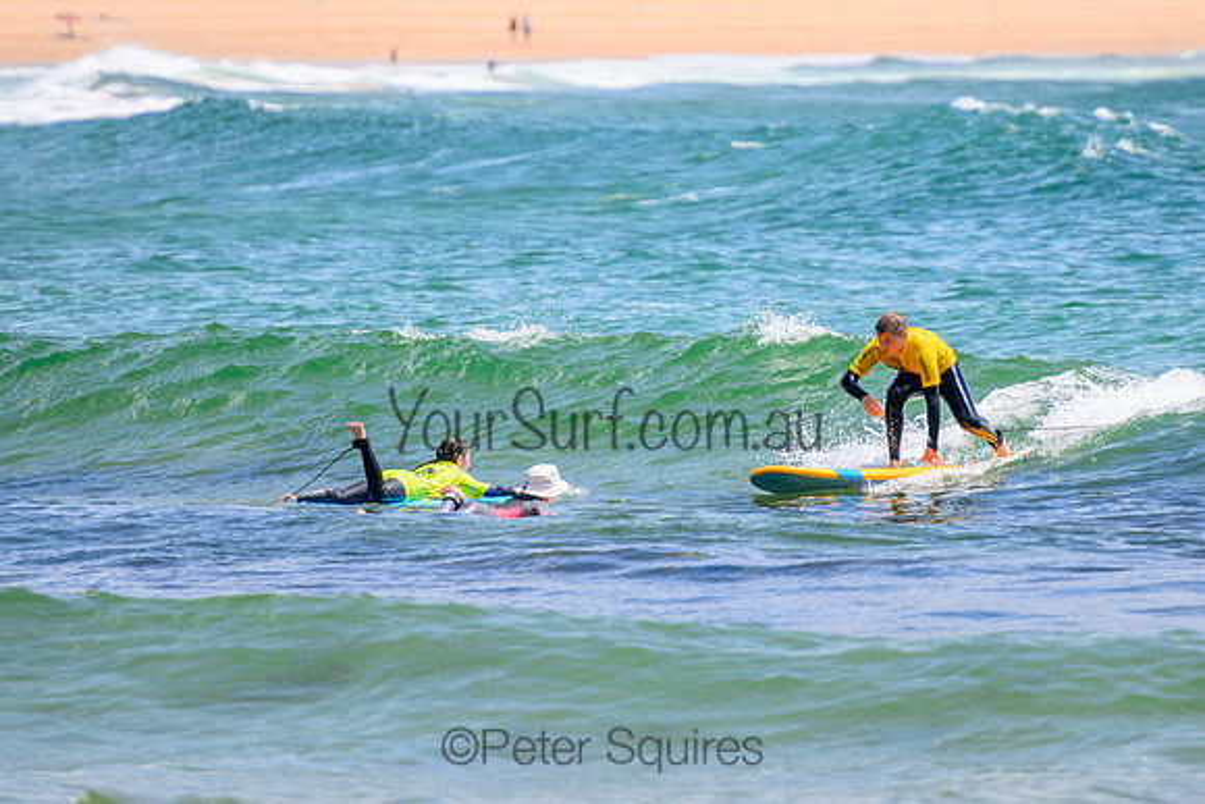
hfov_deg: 3.7
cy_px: 251
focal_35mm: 550
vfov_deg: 2.5
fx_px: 18409
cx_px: 698
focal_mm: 400
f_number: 5.6
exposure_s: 1/2000
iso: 280
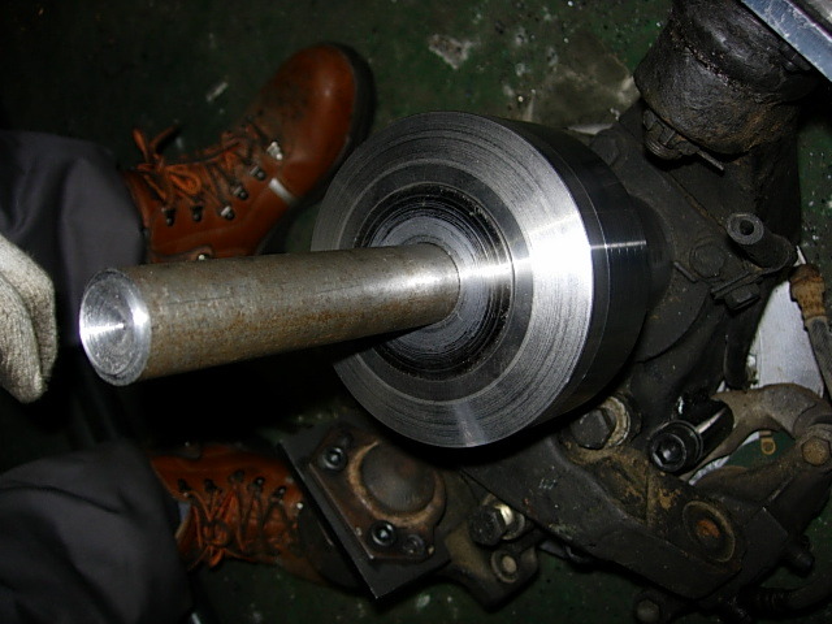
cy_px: 312
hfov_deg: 49.0
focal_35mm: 38
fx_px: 913
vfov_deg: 37.7
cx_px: 416
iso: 79
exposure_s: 1/64
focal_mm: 7.8
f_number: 2.8
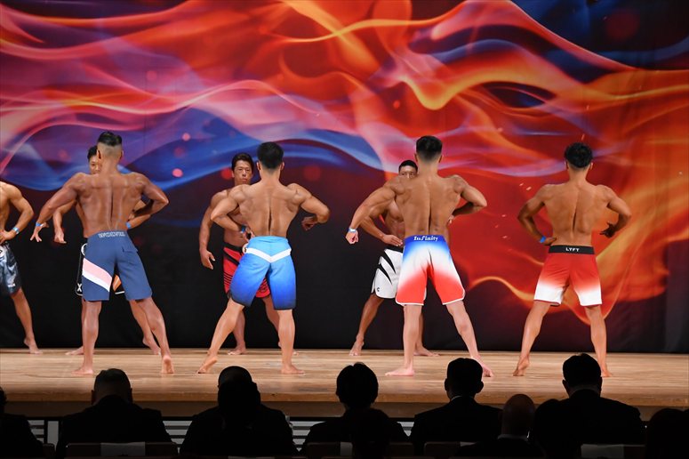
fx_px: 2869
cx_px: 344
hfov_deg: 13.7
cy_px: 230
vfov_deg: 9.1
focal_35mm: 150
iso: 3200
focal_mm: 100
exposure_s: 1/400
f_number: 5.6
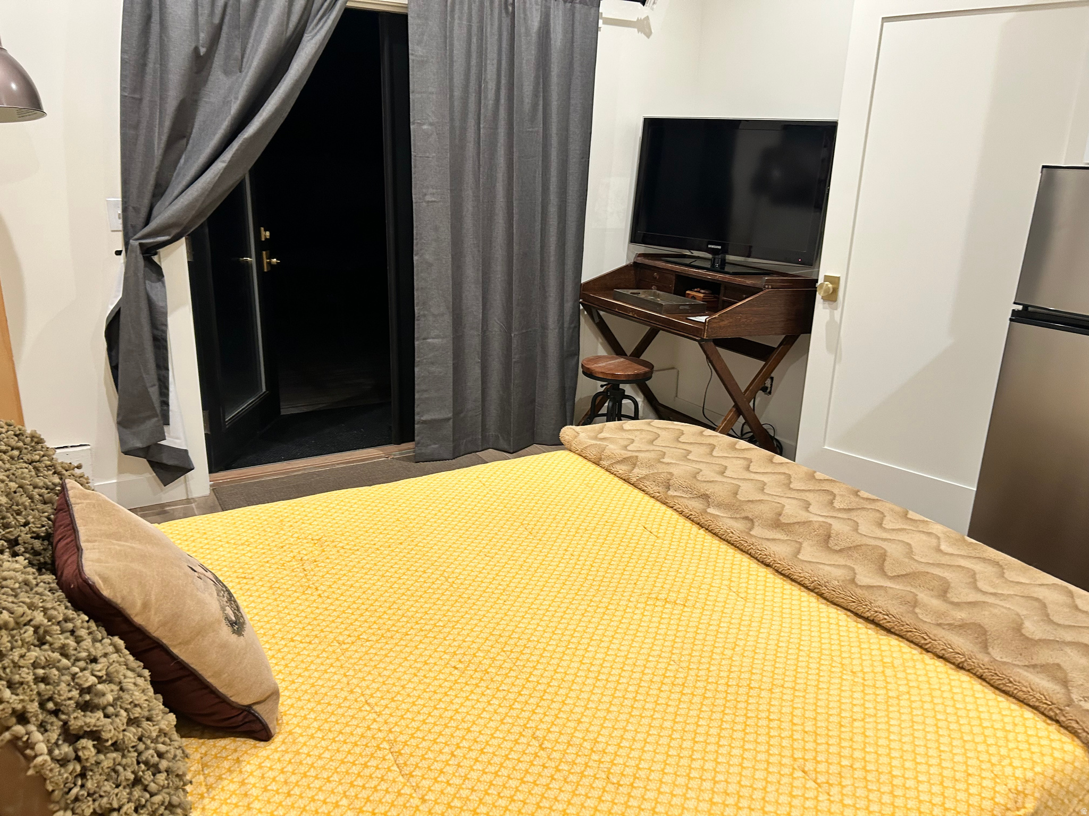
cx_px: 544
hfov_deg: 67.3
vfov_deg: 53.1
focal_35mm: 26
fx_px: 818
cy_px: 408
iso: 200
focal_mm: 5.7
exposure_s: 1/60
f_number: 1.5
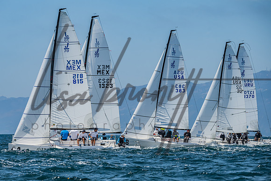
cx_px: 117
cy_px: 95
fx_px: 1550
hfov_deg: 10.0
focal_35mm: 206
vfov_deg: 6.7
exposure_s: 1/2000
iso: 400
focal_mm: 180
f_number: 6.3
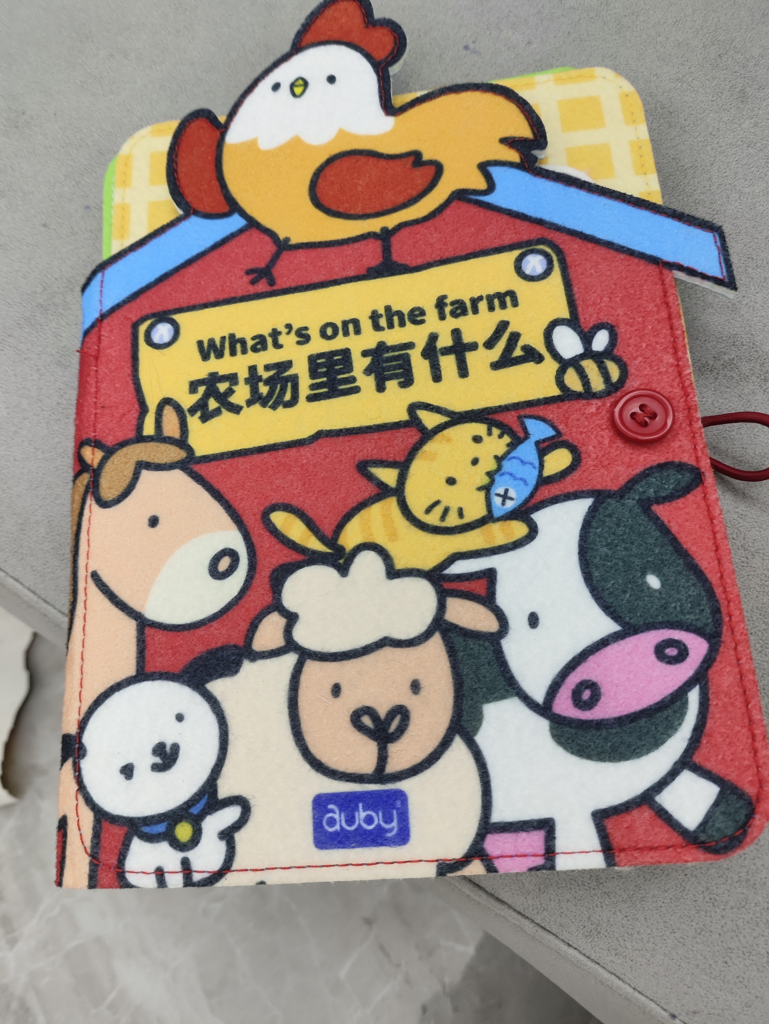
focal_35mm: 25
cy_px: 512
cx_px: 384
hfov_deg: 54.9
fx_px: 740
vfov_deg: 69.4
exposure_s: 1/50
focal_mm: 4.71
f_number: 1.79
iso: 202
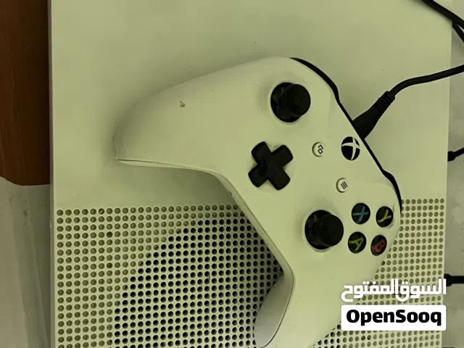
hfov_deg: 67.3
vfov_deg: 53.1
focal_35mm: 26
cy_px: 174
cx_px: 232
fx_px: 349
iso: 320
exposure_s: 1/50
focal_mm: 5.7
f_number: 1.5
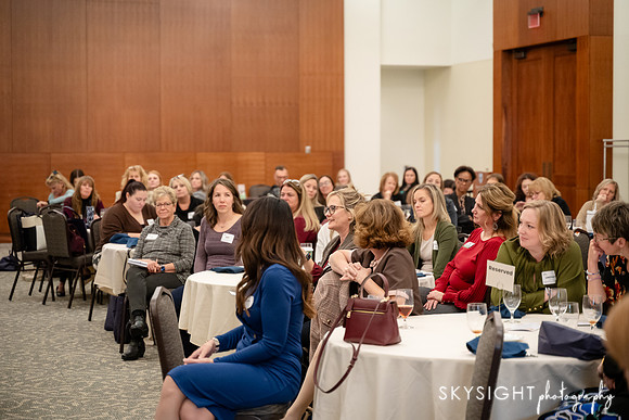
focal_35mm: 77
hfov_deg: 26.4
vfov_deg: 17.8
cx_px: 314
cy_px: 210
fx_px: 1340
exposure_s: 1/250
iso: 3200
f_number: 2.8
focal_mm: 75
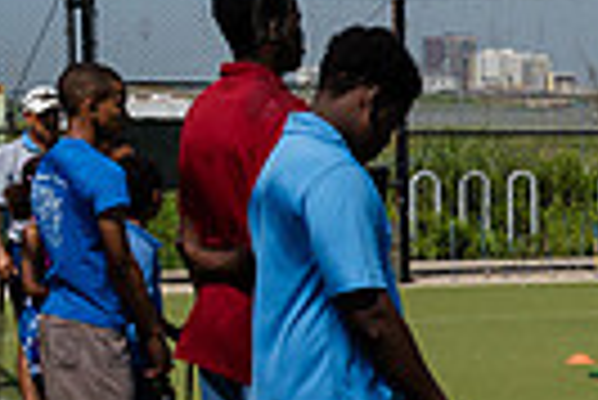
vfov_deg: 9.6
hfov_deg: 13.5
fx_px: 2378
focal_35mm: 143
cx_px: 900
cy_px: 306
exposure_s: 1/1000
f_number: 5
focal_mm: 28
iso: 100
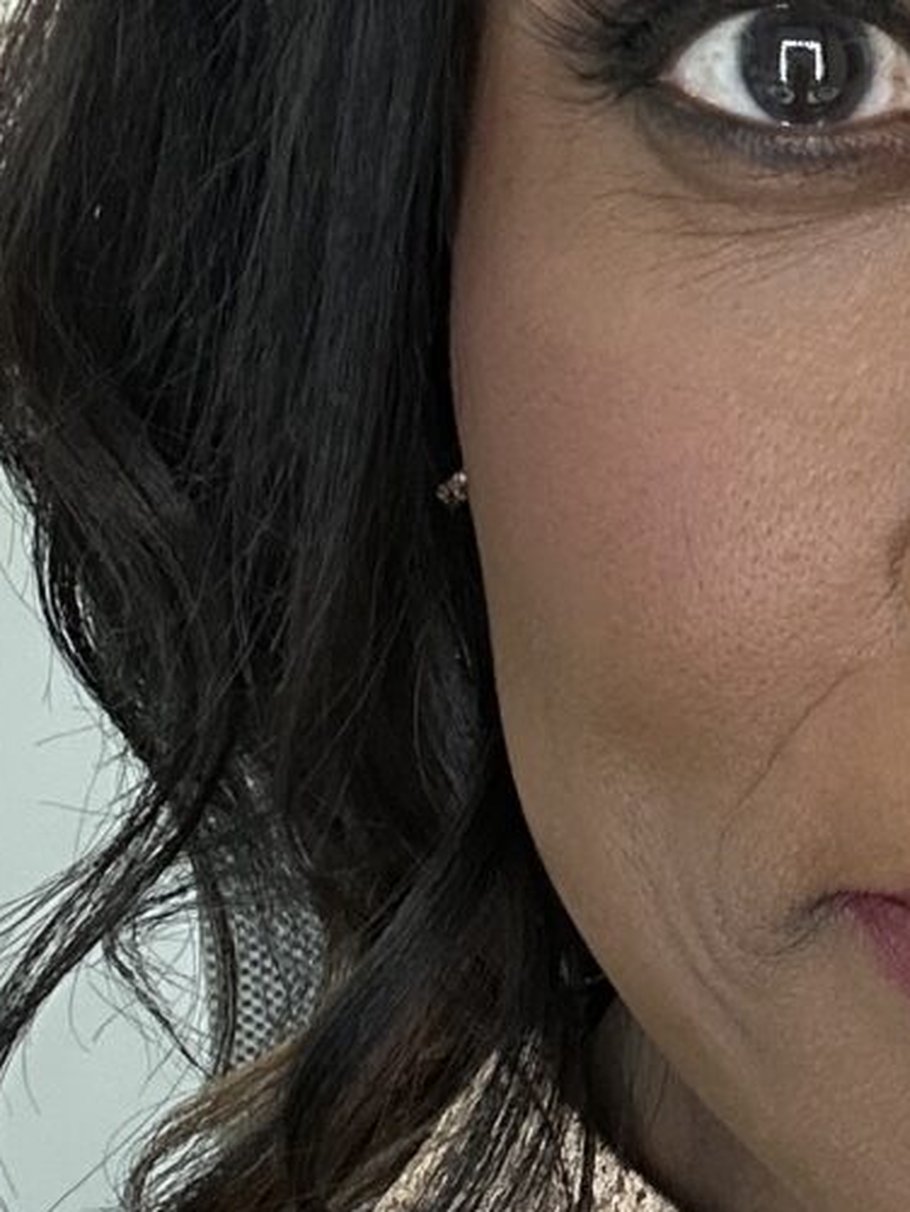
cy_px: 890
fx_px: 4029
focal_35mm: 115
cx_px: 1164
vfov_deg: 17.0
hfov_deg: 12.5
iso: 160
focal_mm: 2.69
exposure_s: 1/50
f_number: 1.9
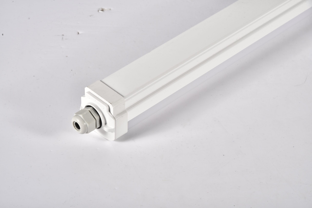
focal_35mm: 120
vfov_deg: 11.4
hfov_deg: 17.1
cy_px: 104
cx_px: 156
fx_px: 1040
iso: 64
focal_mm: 120
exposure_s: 1/180
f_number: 16
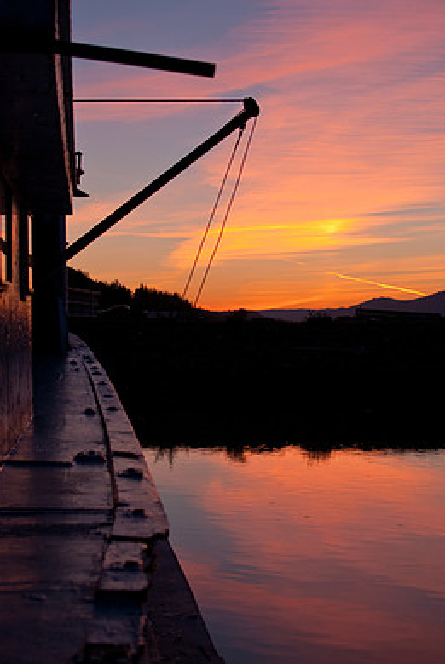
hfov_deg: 22.5
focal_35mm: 61
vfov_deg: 33.1
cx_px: 222
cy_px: 347
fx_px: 1120
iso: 100
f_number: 3.2
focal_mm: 35
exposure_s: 1/80
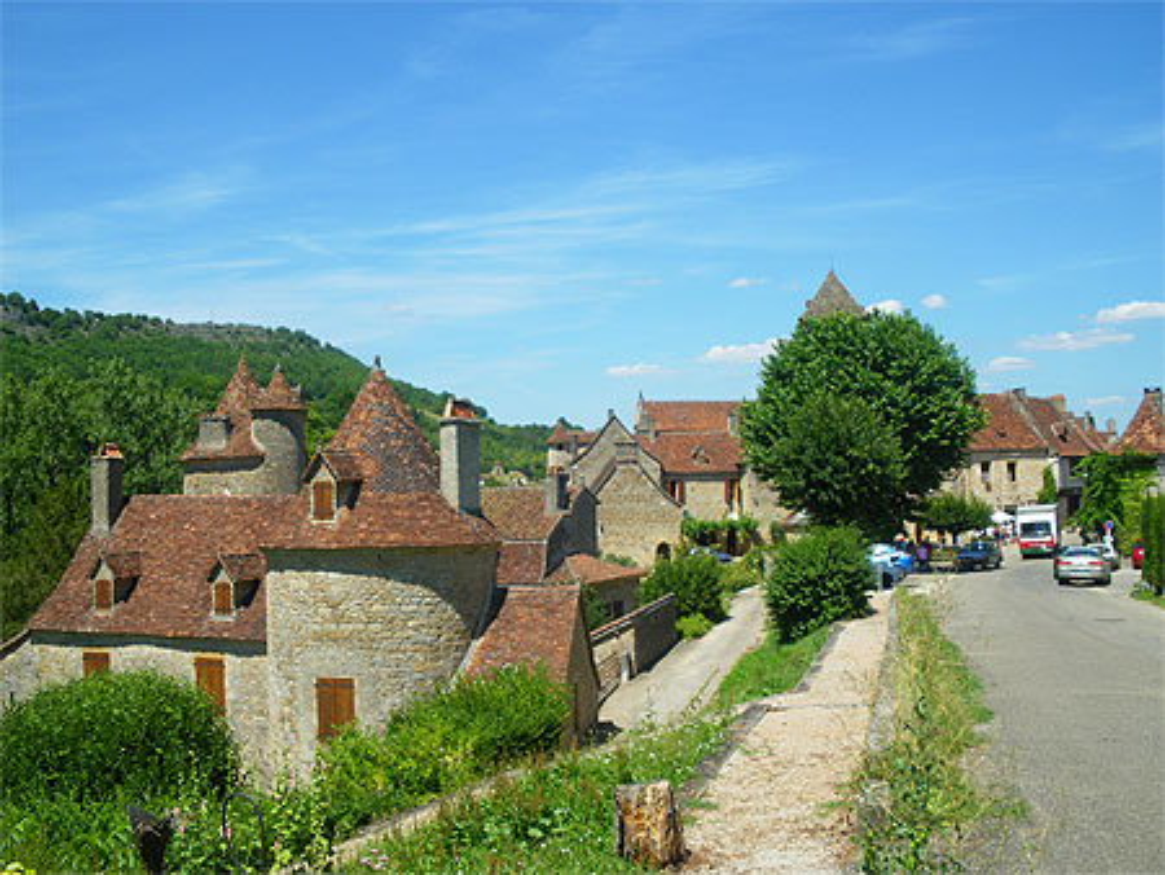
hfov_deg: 51.3
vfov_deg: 39.7
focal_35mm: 36
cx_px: 582
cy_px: 438
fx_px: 1212
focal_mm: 6.3
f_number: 5.4
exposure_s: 1/200
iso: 64
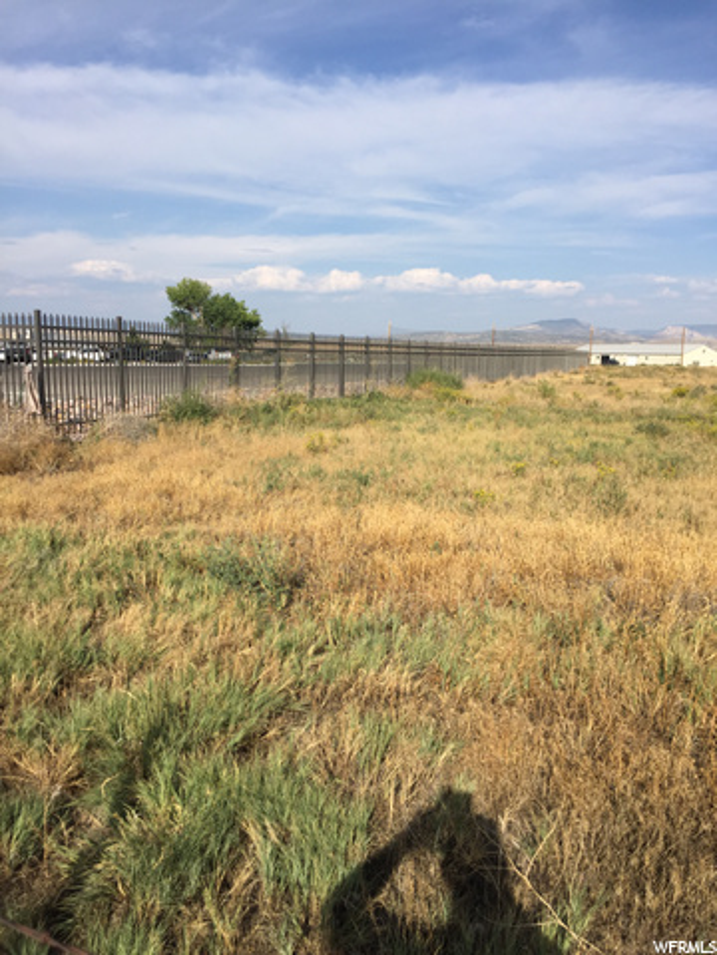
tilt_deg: -10.1
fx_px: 801
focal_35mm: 29
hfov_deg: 48.2
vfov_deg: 61.7
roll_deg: -0.3
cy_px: 478
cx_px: 358
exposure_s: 1/2639
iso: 32
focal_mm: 4.15
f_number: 2.2
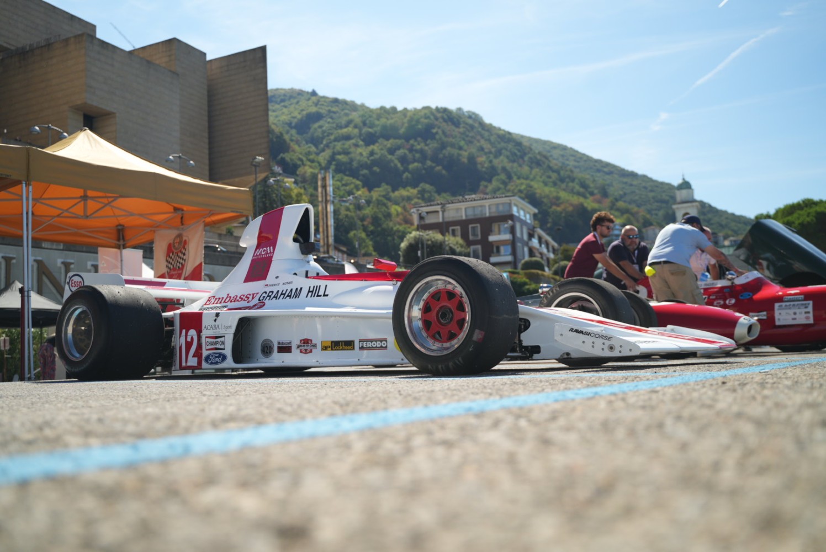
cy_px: 276
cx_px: 413
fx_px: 781
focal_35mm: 34
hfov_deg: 55.8
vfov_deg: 38.9
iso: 400
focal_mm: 34
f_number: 2.8
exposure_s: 1/500
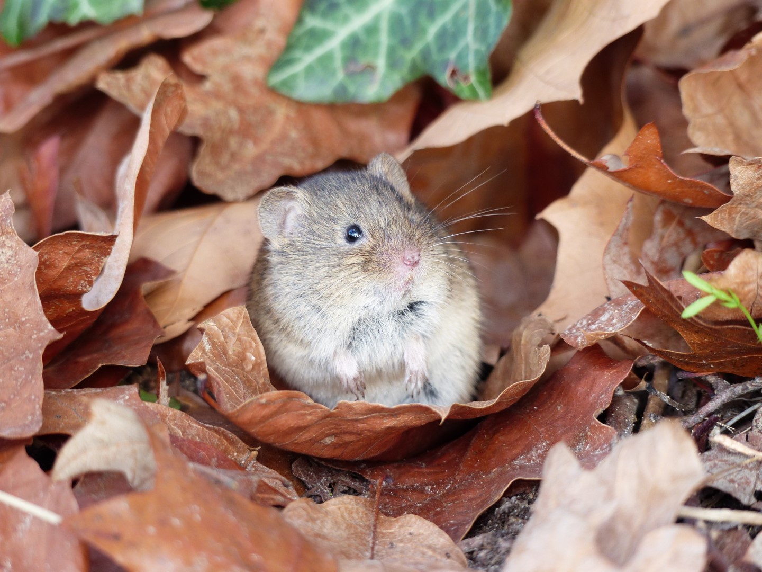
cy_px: 286
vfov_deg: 4.1
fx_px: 8057
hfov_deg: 5.4
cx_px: 381
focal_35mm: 366
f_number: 2.8
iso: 125
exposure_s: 1/100
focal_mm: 65.8
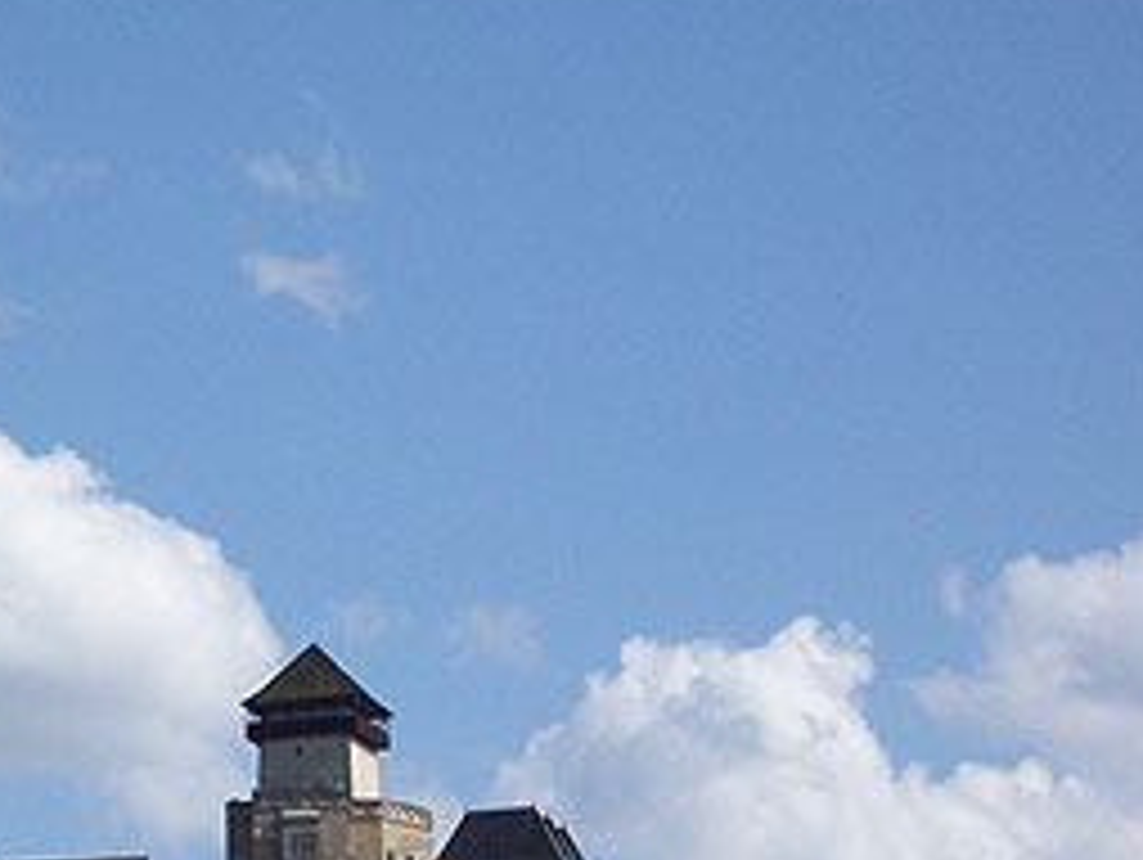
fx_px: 6313
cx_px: 194
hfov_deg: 10.3
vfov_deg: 7.8
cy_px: 693
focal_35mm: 191
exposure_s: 1/300
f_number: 8.5
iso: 80
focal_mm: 18
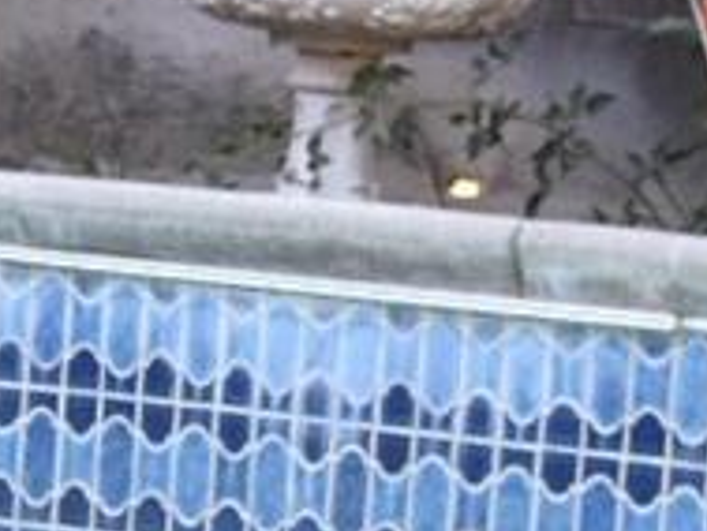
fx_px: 7480
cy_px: 374
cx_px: -516
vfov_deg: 4.1
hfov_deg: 5.3
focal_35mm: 366
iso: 800
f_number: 6.3
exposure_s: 1/160
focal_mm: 32
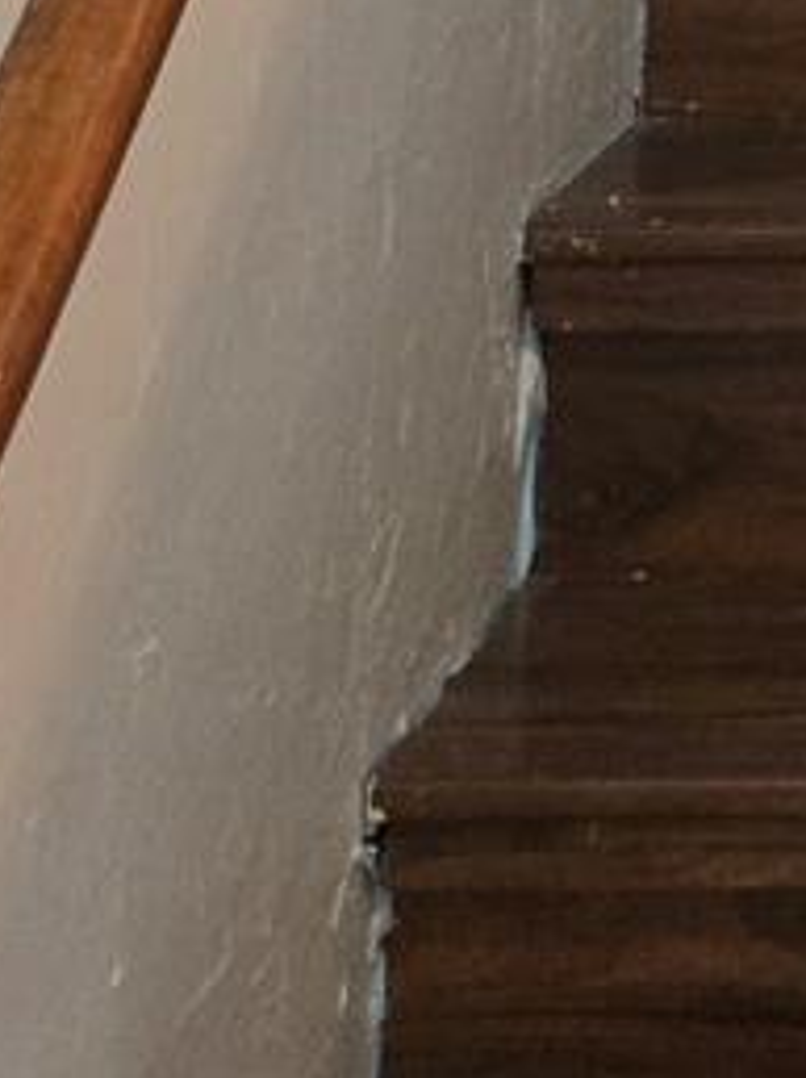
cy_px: -685
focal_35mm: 107
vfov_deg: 16.3
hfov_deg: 12.1
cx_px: 1650
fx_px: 3327
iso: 400
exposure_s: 1/120
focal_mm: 5.4
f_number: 1.8
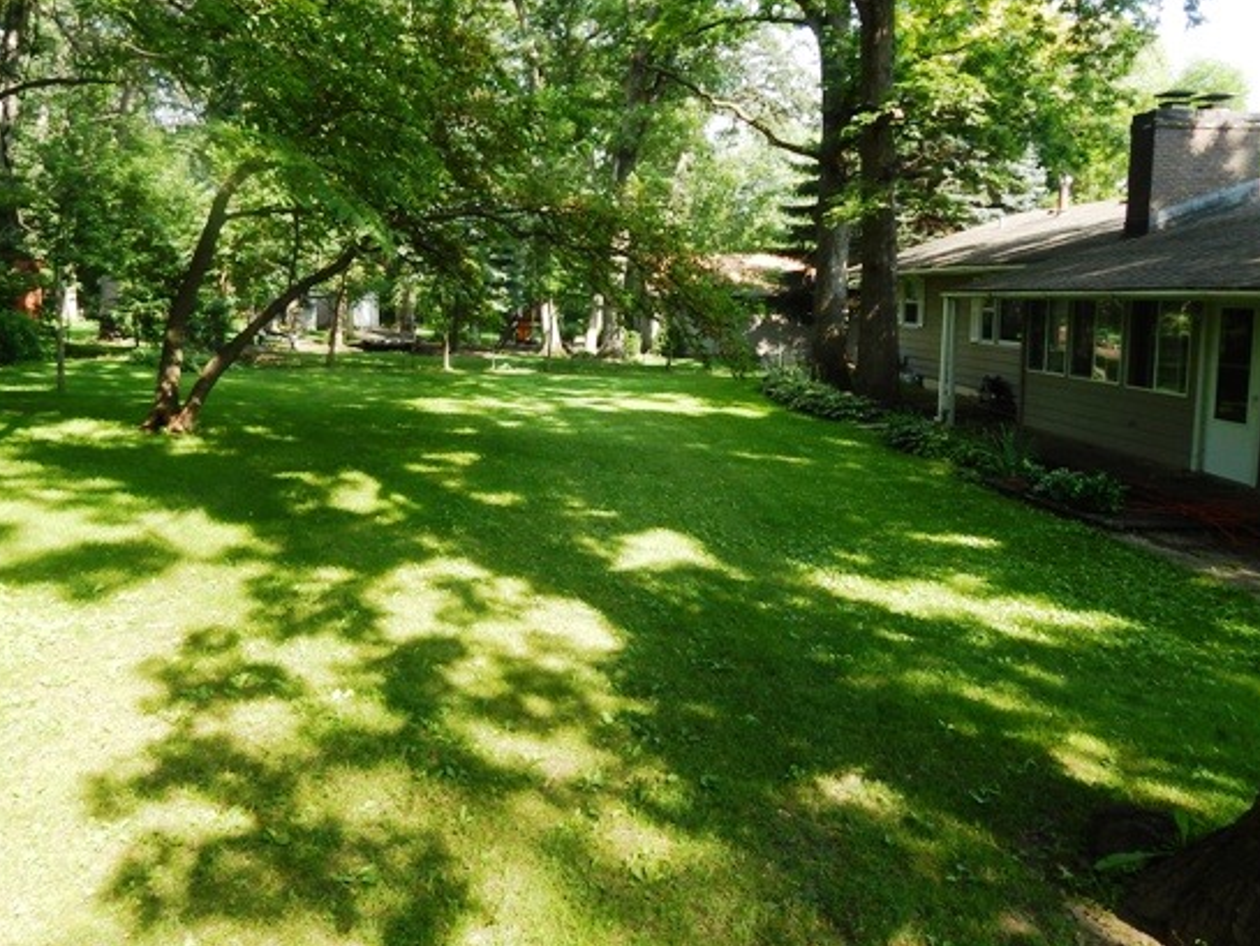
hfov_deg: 65.1
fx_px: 983
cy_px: 393
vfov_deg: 51.1
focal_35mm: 27
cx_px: 555
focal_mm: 4
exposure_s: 1/250
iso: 125
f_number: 3
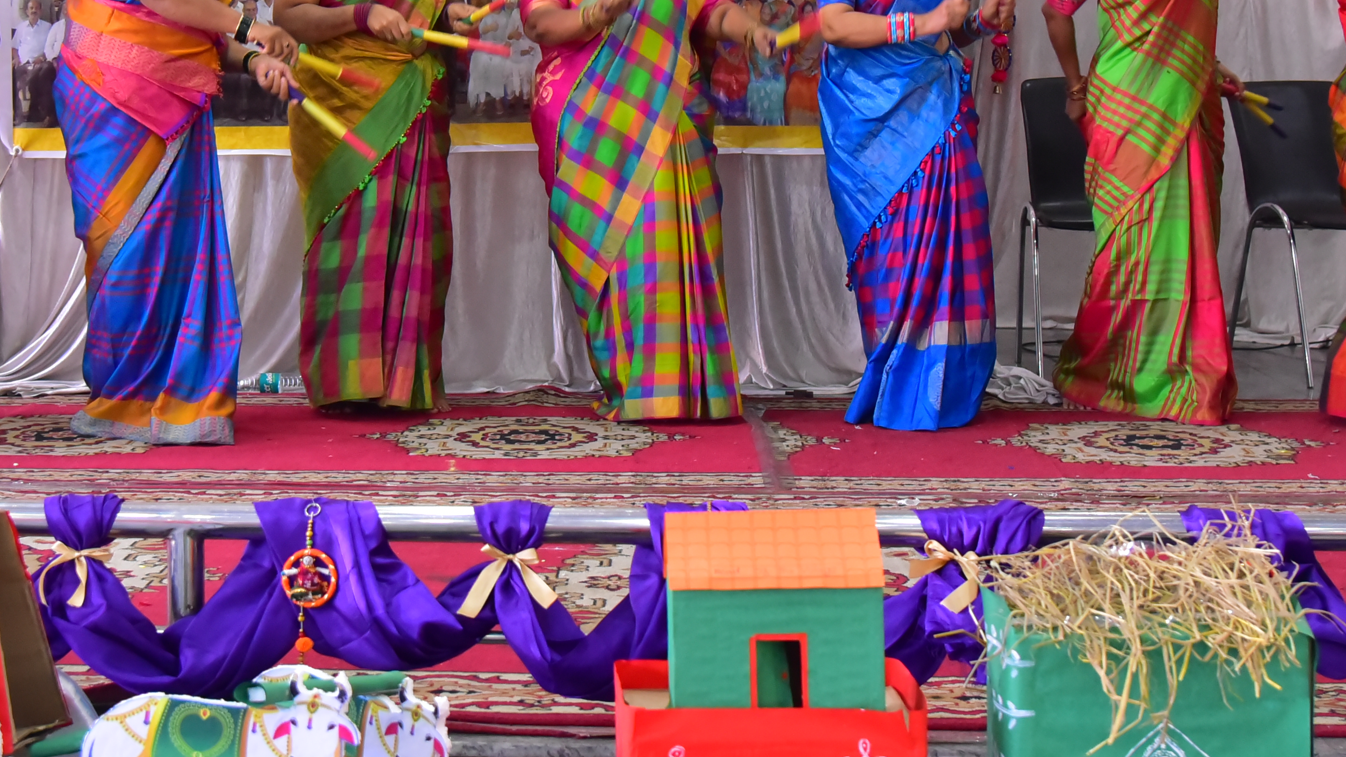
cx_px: 479
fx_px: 2284
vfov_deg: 18.6
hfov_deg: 32.6
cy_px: 121
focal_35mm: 64
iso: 3200
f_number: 5
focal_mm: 34
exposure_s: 1/125
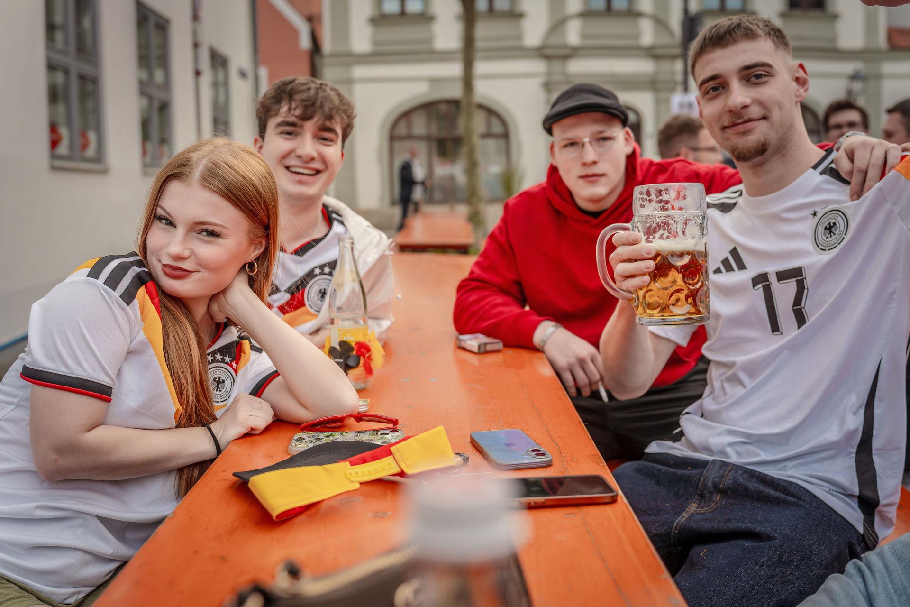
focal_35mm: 35
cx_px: 455
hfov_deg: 54.4
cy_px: 304
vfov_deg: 37.9
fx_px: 885
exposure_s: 1/200
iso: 125
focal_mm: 35
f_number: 3.2
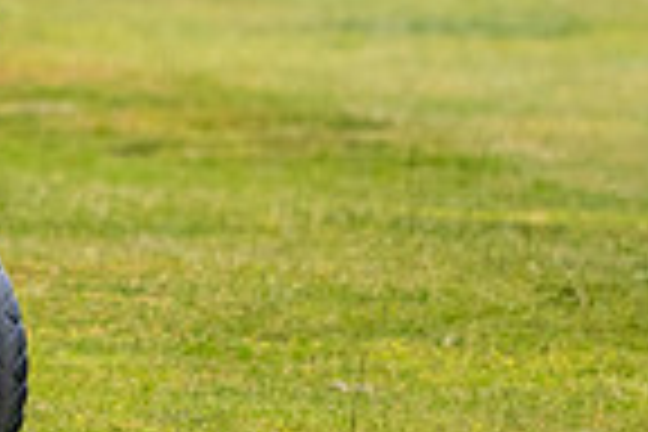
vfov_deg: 0.7
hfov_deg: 1.0
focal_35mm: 2049
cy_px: -388
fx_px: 36879
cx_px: -733
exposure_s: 1/1250
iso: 320
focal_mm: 300
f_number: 4
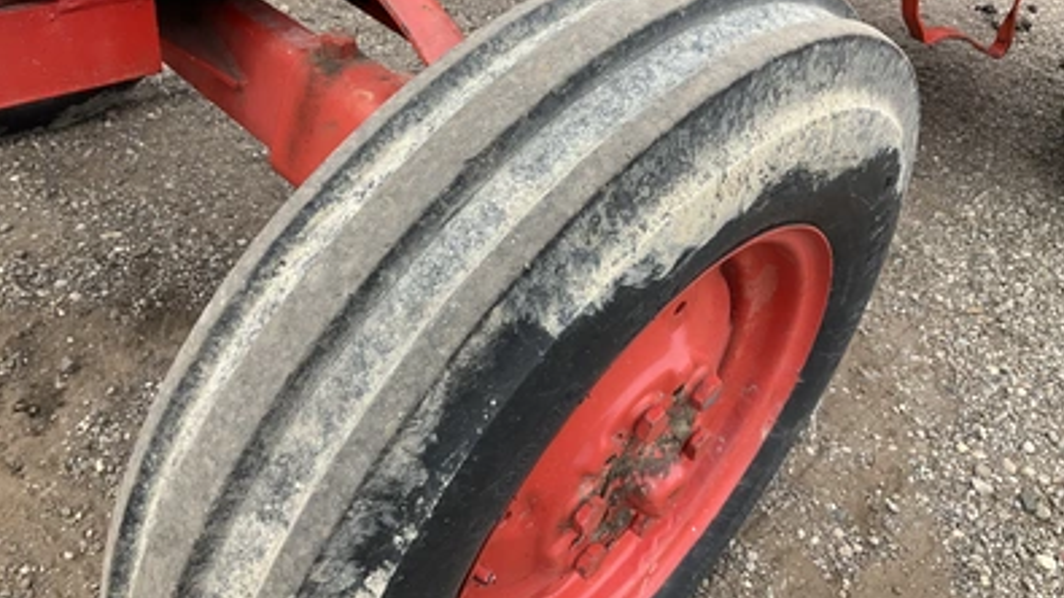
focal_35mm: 32
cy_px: 232
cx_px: 536
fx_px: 903
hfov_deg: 61.0
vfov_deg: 36.5
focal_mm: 3
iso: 25
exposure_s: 1/457
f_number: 1.8
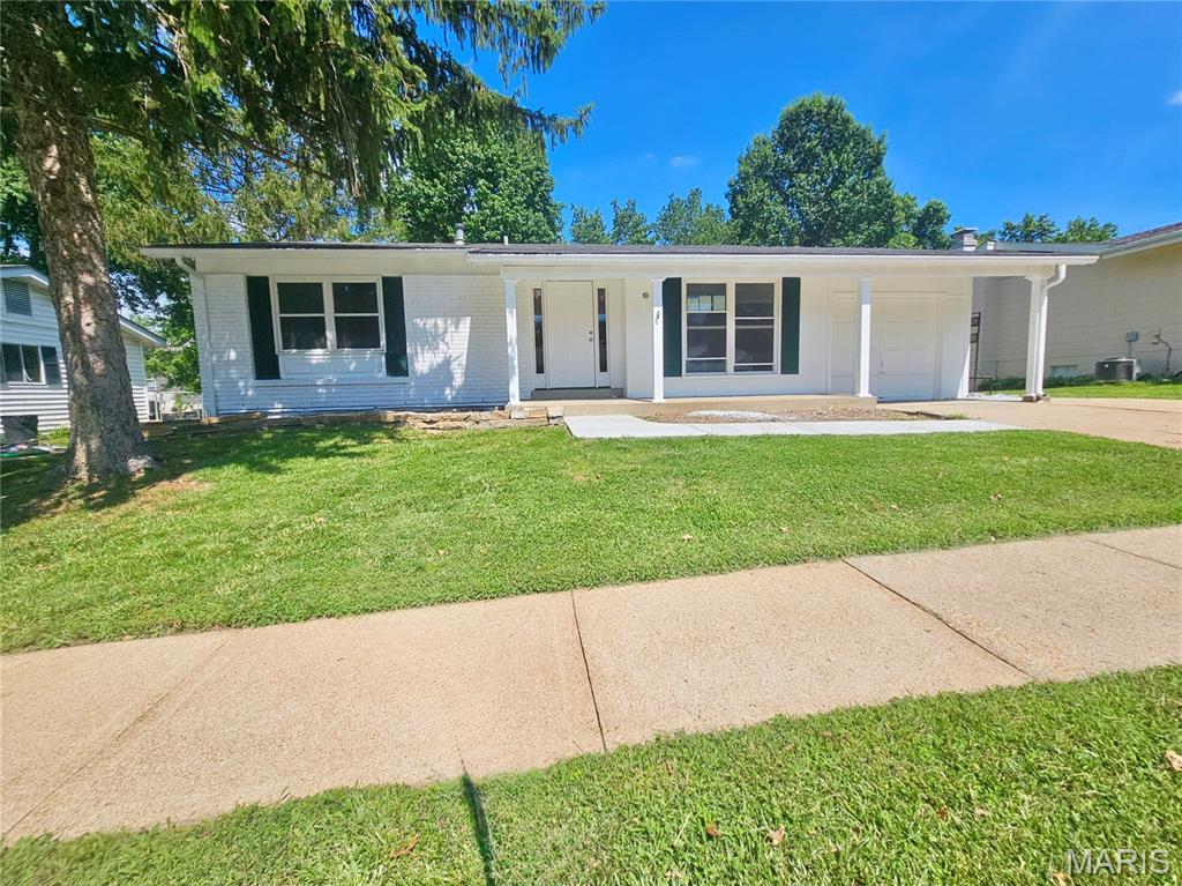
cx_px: 591
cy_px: 443
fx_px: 444
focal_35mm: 13
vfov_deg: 89.9
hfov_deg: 106.2
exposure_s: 1/3333
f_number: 2.2
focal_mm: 2.2
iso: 50
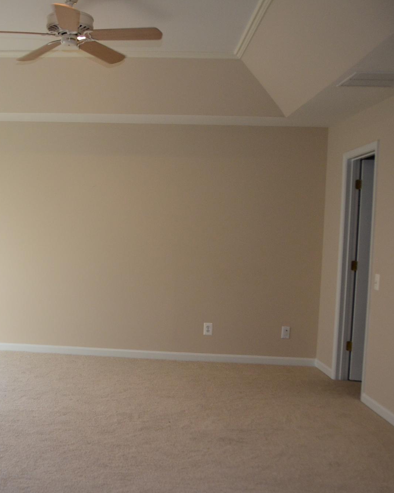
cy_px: 247
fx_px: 627
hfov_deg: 33.8
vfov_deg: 42.9
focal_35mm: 43
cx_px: 72
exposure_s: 1/250
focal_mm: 20
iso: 800
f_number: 3.5
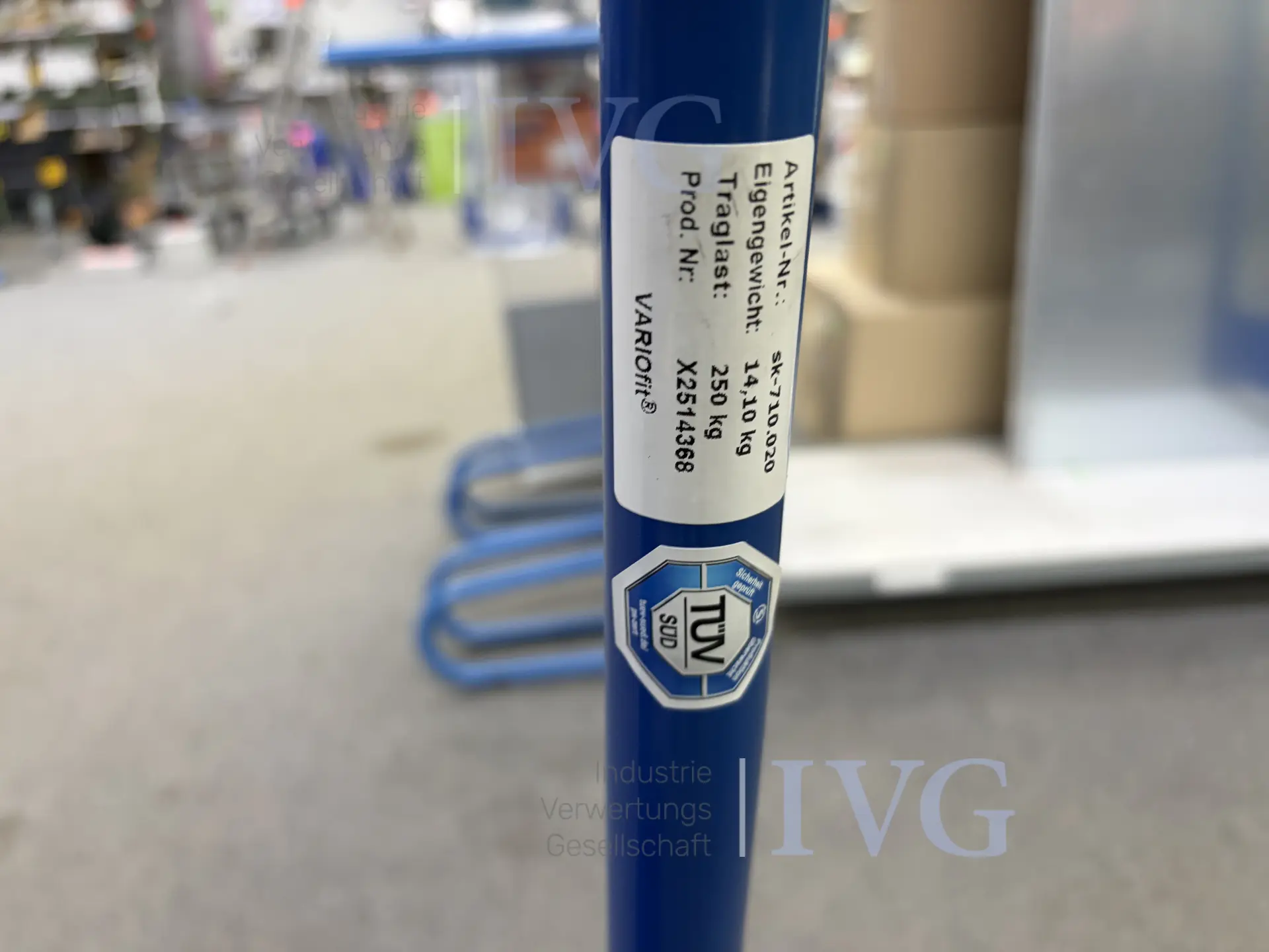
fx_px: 953
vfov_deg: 53.1
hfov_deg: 67.3
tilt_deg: -22.5
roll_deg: +3.9
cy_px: 476
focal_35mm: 26
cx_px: 634
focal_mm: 5.96
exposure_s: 1/50
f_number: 1.6
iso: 200
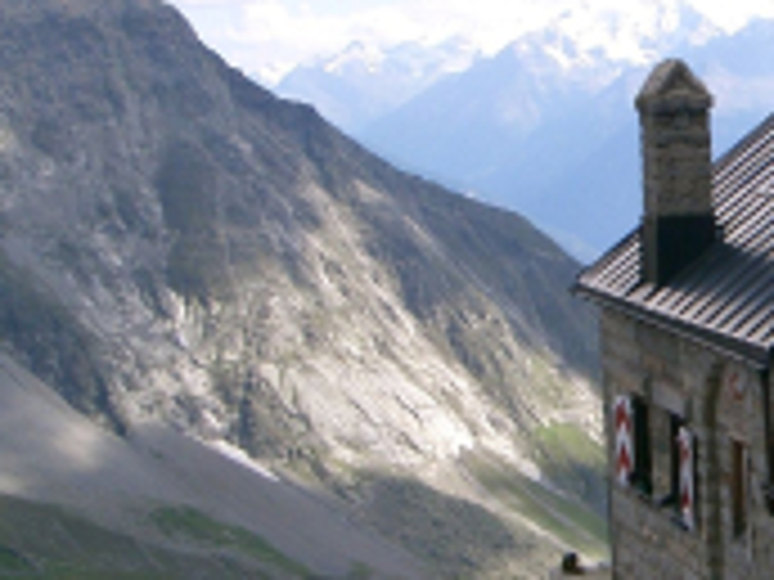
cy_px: 238
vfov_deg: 15.2
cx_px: 812
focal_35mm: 97
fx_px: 2169
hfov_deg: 19.5
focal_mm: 8
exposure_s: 1/500
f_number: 4.8
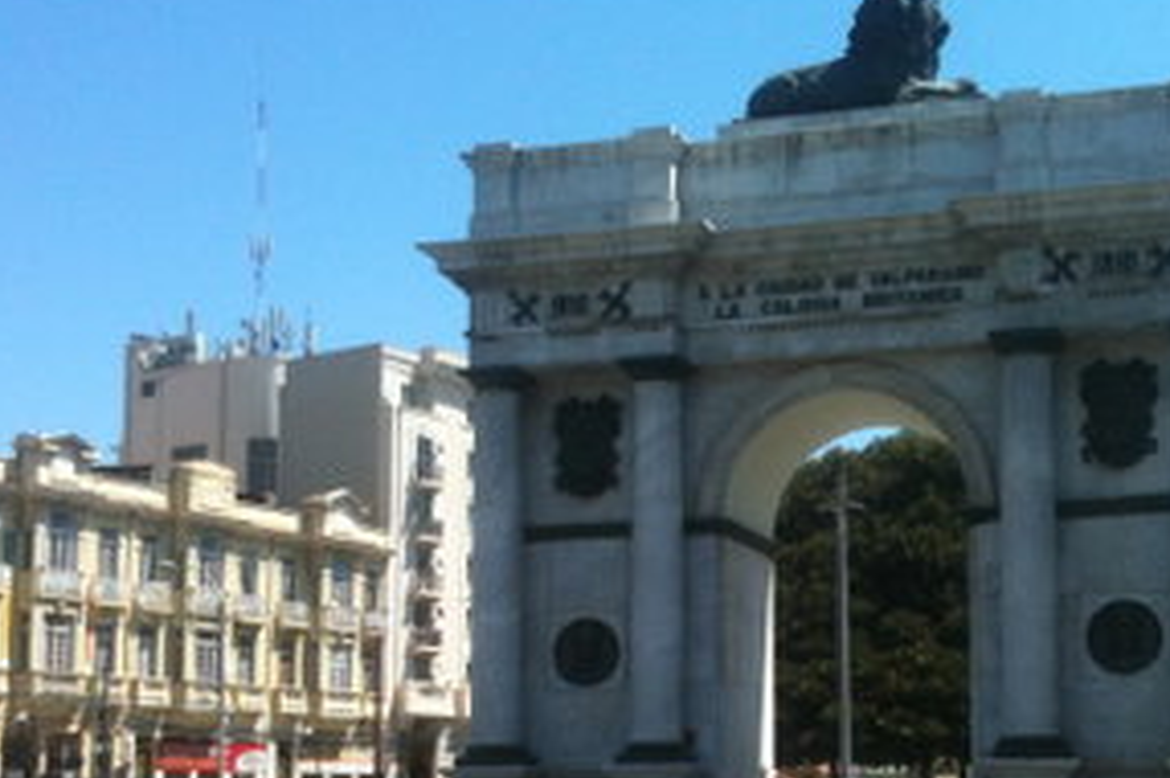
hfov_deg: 38.8
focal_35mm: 51
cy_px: 487
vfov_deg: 26.3
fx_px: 1656
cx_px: 503
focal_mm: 3.85
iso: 64
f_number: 2.8
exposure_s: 1/993
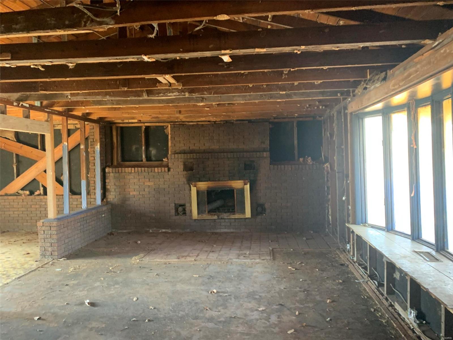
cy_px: 170
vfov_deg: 53.1
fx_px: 340
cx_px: 226
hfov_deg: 67.3
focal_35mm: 26
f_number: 1.8
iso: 400
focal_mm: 4.25
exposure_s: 1/43
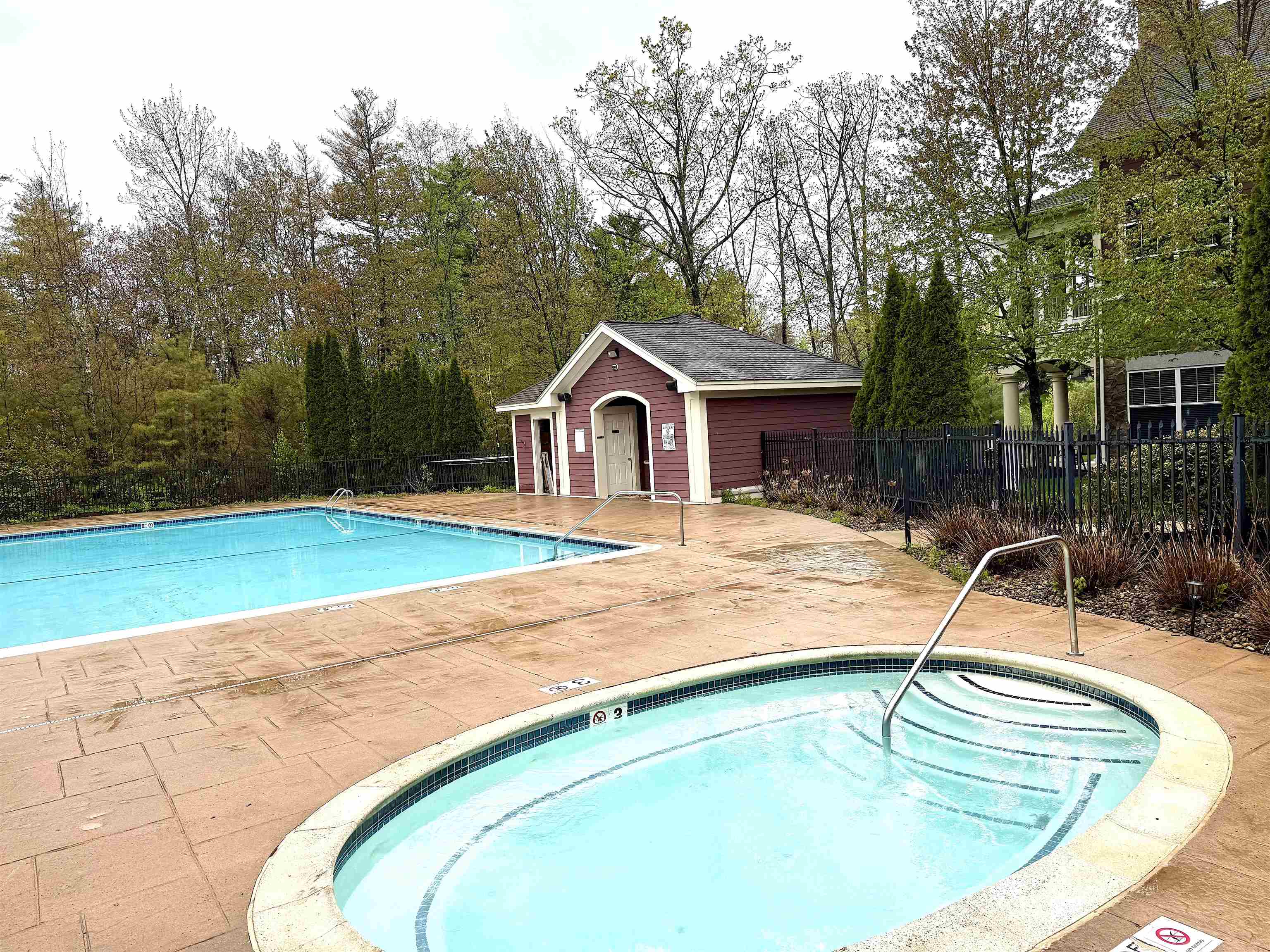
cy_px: 476
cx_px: 635
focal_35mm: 24
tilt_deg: -3.0
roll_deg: +2.8
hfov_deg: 71.6
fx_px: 881
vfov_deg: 56.8
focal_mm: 6.76
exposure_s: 1/849
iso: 80
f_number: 1.78
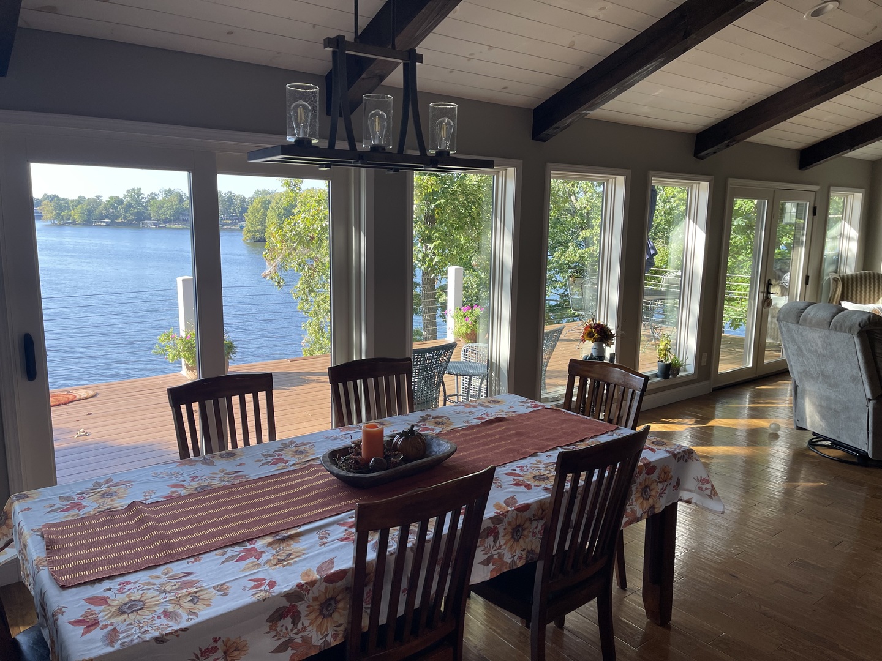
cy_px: 330
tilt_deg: -9.9
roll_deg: -0.9
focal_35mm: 25
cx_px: 441
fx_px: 637
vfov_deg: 54.9
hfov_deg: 69.4
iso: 32
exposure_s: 1/249
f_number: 1.6
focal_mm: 5.1
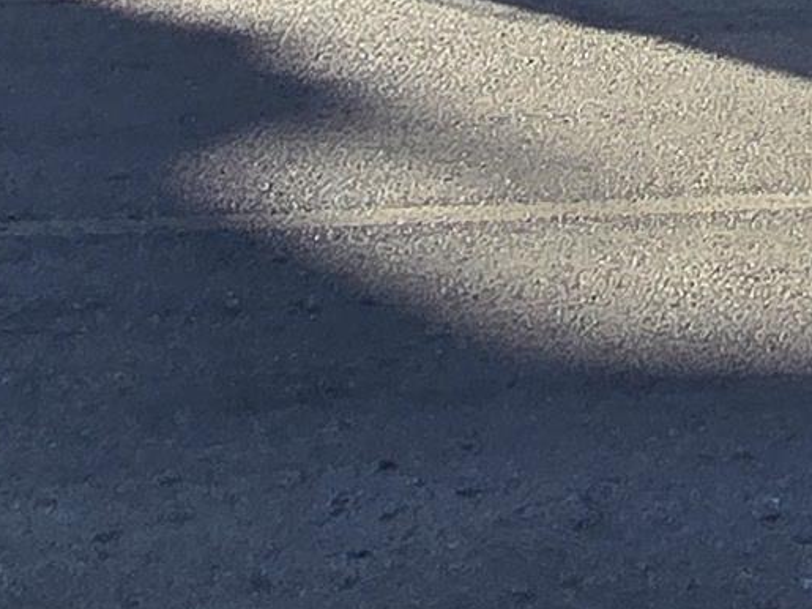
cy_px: -1273
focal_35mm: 101
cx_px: 1446
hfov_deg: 16.4
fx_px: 2369
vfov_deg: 10.2
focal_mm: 2.2
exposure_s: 1/1946
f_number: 2.2
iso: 50
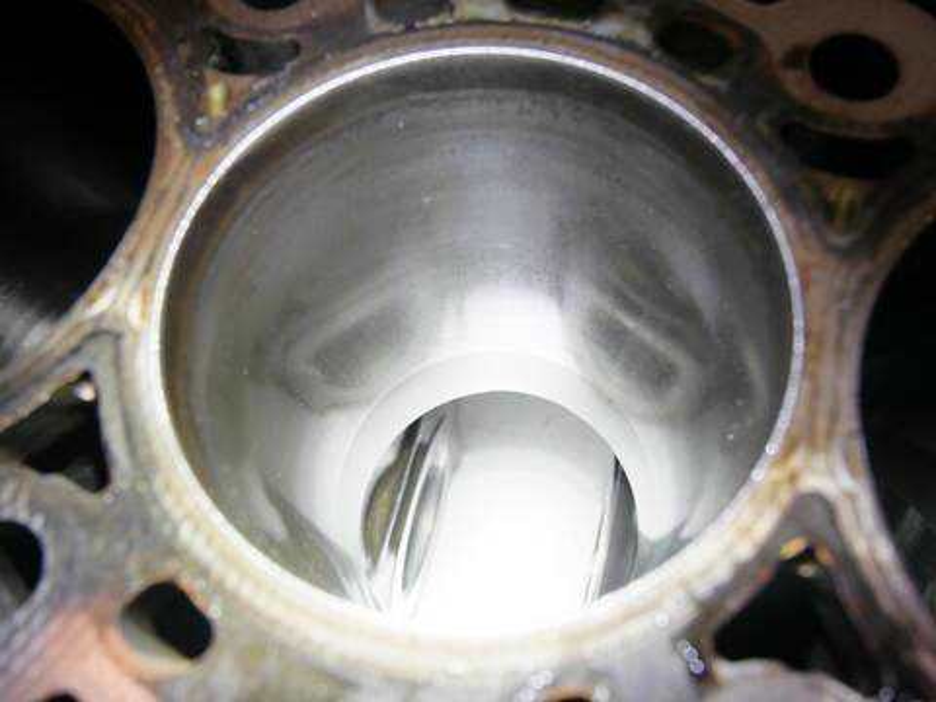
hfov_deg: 60.0
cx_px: 468
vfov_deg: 46.8
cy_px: 351
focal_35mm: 30
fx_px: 811
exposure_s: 1/160
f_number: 5
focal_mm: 15
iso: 200
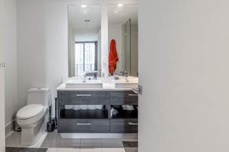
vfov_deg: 56.9
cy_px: 65
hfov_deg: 77.0
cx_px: 84
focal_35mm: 22
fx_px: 140
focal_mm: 16
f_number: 8
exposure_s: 1/8
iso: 200
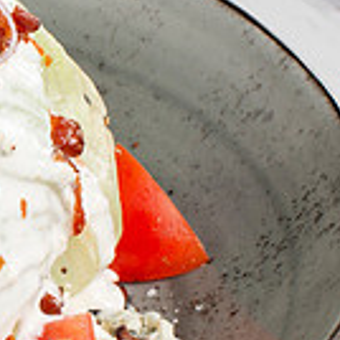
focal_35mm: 231
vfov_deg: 7.6
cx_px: -187
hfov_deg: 7.4
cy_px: 226
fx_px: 2567
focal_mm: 50
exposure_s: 1/200
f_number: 11
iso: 200
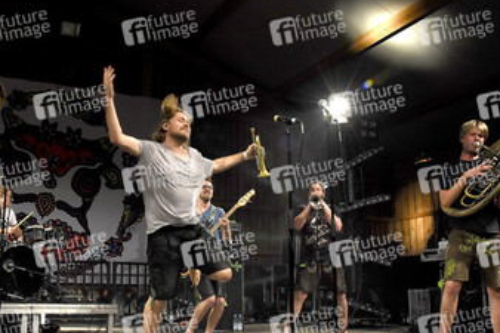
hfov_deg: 52.4
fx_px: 500
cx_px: 180
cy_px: 213
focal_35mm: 36
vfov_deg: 36.6
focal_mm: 18
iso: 1600
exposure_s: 1/160
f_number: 6.3
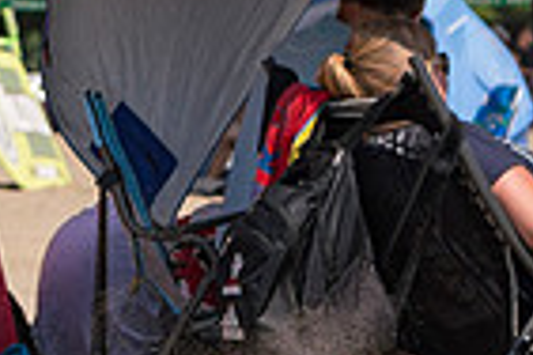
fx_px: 6558
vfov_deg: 3.1
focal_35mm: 443
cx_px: -476
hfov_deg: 4.6
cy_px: -134
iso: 200
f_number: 4
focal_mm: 72
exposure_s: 1/2500
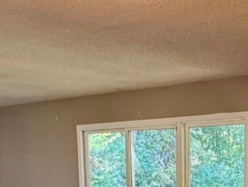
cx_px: 186
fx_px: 531
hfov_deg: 26.0
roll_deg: +0.5
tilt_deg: -10.2
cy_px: 262
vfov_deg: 18.2
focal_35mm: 74
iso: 500
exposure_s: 1/60
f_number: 2.2
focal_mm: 2.22
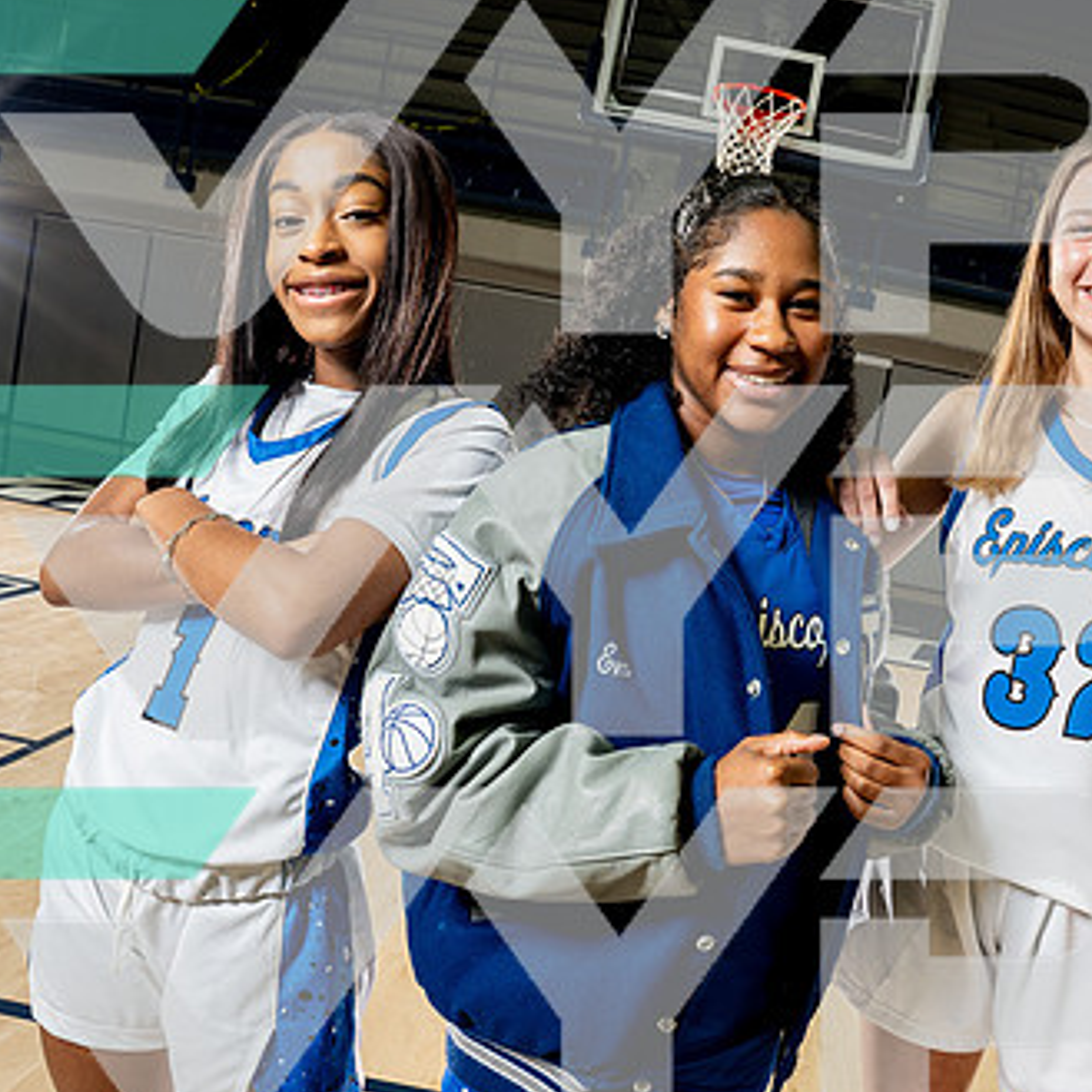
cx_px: 767
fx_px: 1178
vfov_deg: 49.7
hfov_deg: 48.5
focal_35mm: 33
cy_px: 563
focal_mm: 22
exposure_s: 1/250
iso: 640
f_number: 8
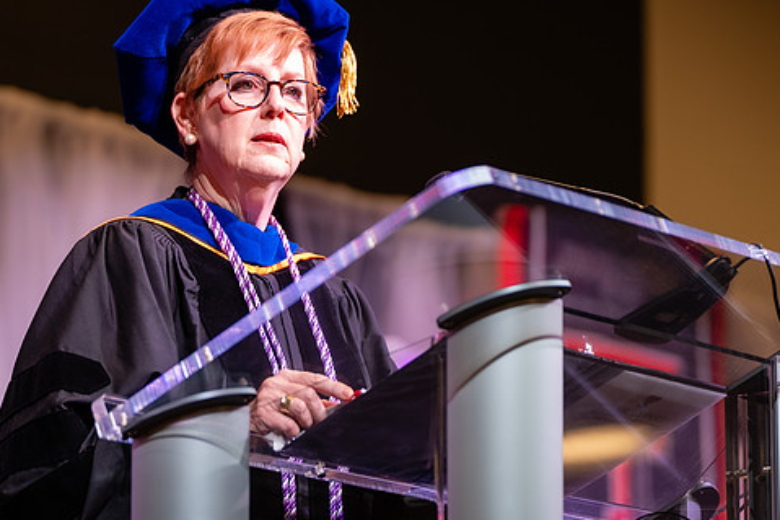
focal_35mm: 179
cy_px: 201
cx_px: 367
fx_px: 3877
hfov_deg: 11.5
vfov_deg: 7.7
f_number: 2.8
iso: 500
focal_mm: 128
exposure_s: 1/160
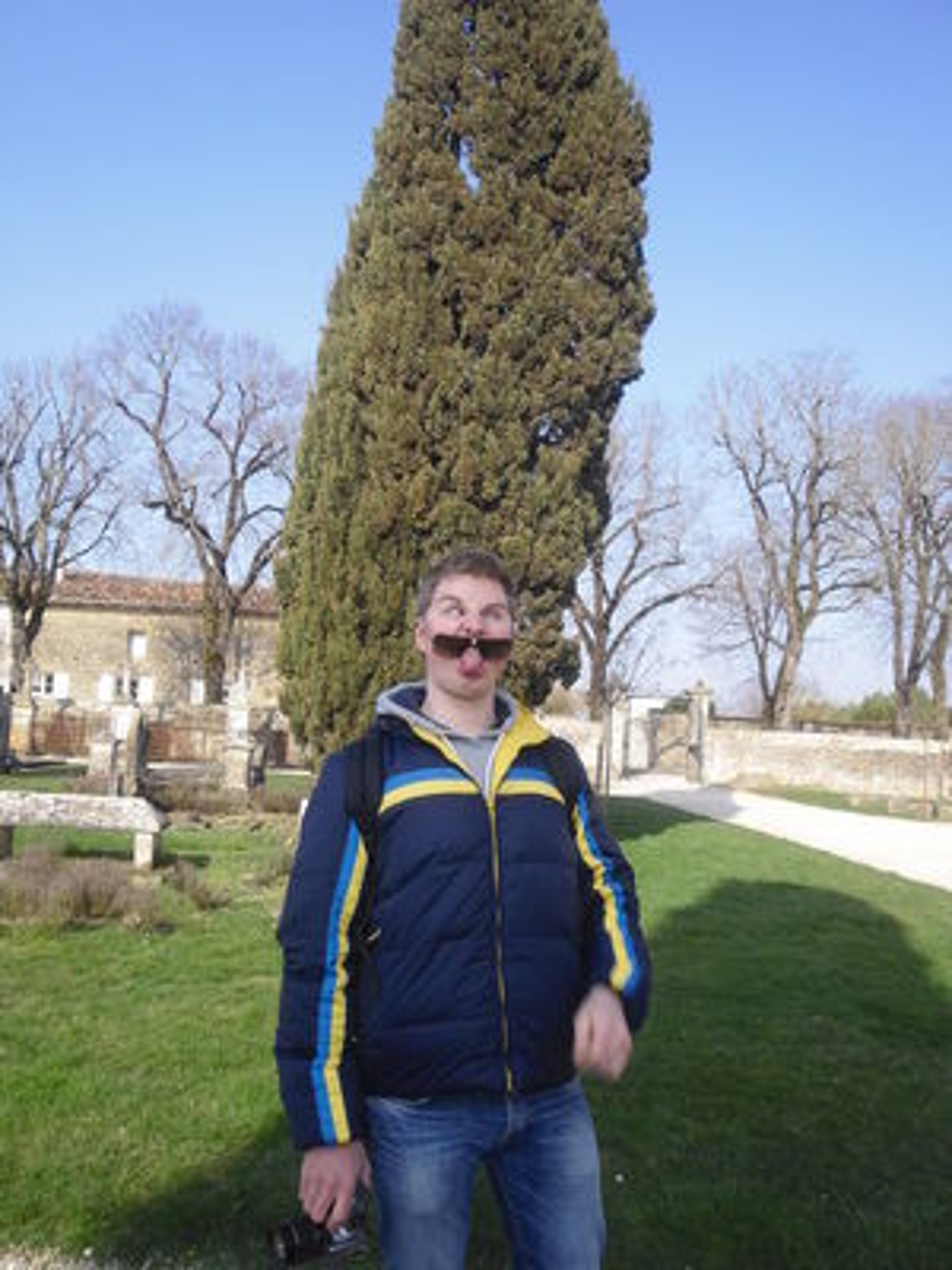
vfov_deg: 63.4
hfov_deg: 49.7
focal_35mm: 28
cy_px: 635
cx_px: 476
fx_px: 1027
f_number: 7.8
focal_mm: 4.65
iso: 64
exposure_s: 1/100
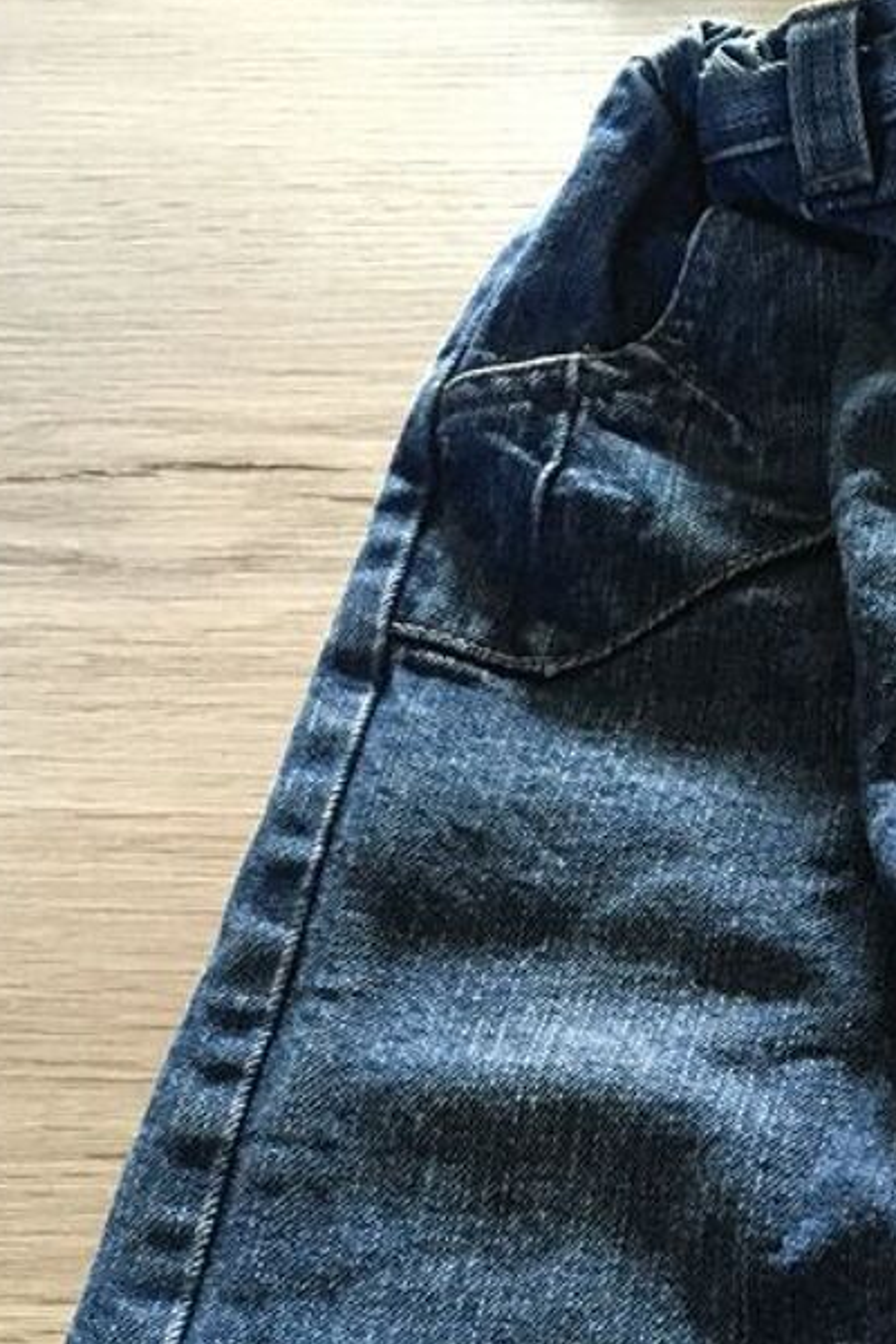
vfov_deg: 28.7
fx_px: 2501
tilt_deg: -61.4
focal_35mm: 67
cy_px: 1262
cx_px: 983
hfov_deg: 19.5
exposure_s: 1/17
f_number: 2.2
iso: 200
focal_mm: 4.15
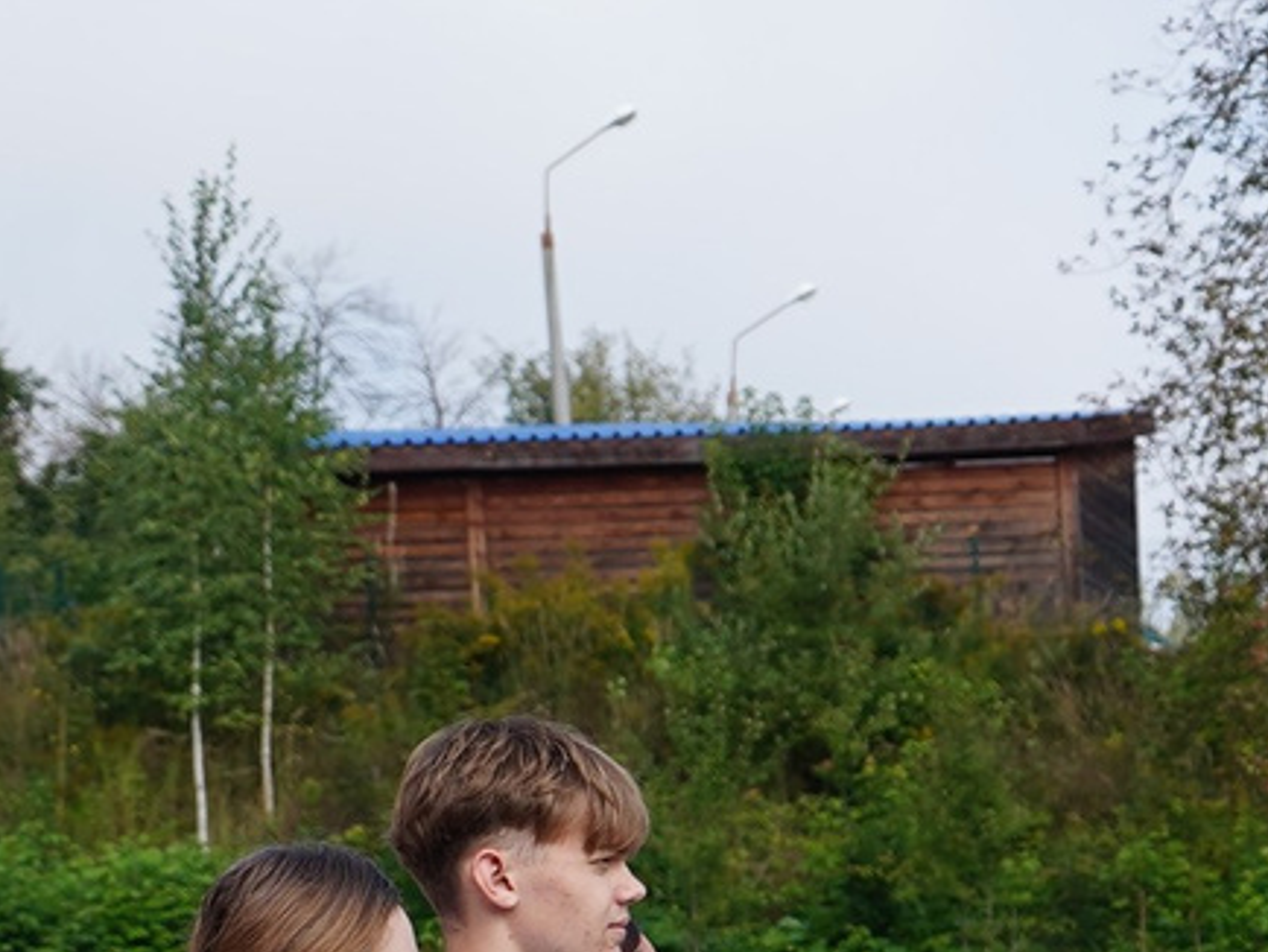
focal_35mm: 136
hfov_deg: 12.6
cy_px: 1108
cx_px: 2592
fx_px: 4984
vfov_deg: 10.7
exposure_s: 1/1000
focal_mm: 24
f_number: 2.8
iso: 100
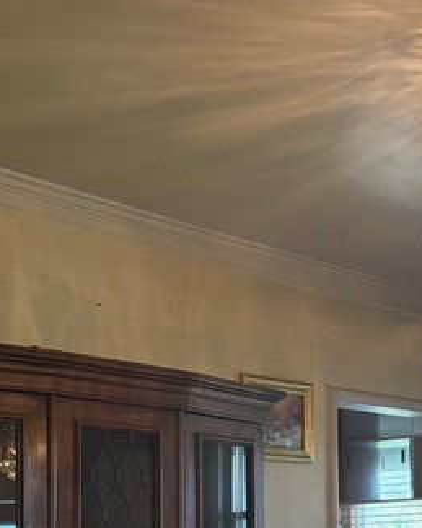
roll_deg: +1.5
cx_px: 414
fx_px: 1156
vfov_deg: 24.9
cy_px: 482
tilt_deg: +5.0
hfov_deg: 20.1
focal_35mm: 74
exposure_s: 1/120
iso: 320
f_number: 1.78
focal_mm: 6.76
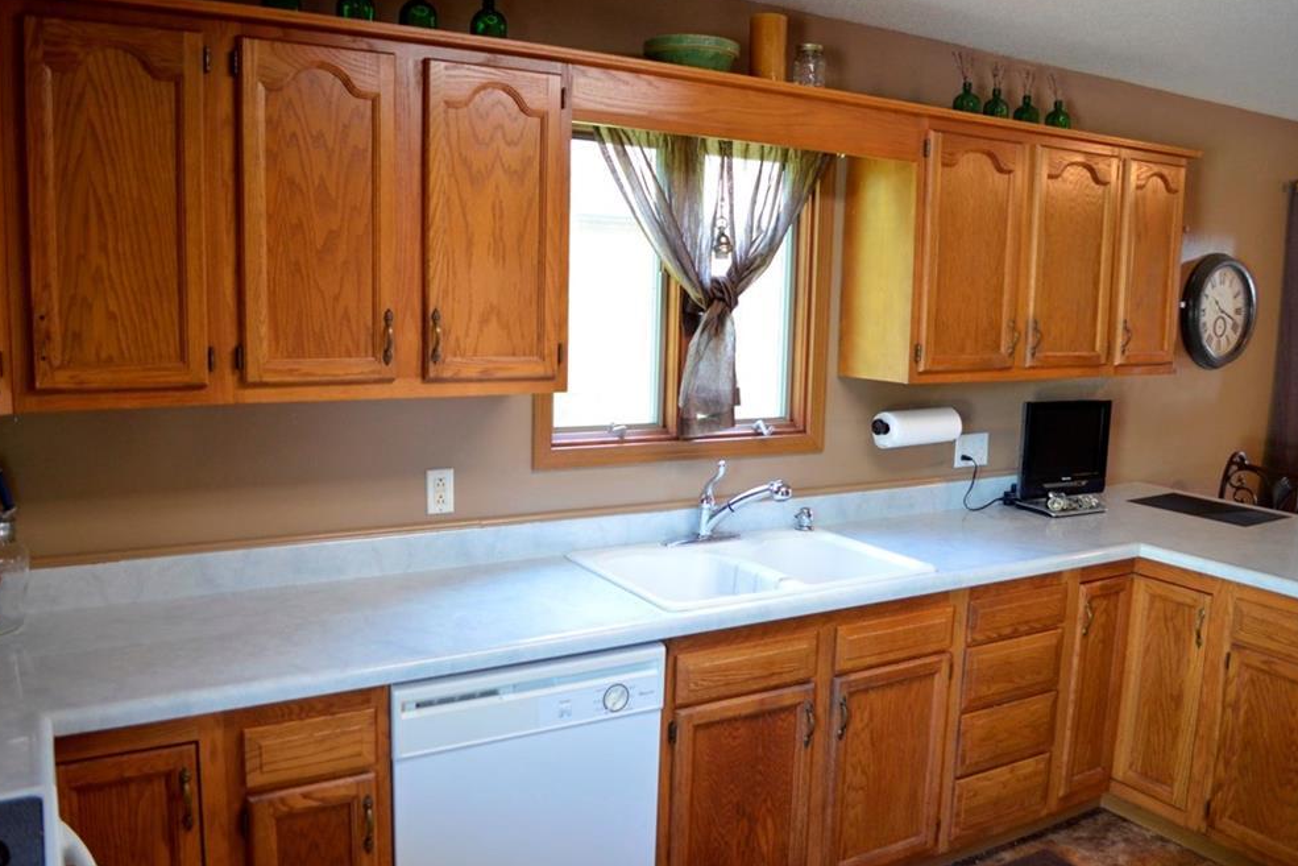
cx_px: 635
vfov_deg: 46.4
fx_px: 1010
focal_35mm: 28
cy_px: 428
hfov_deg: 65.5
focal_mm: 18
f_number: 3.5
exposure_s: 1/50
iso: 800
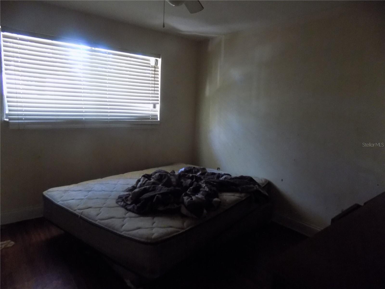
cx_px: 192
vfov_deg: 58.9
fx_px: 256
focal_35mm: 23
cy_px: 144
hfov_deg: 73.9
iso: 400
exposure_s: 1/15
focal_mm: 4
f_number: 3.1
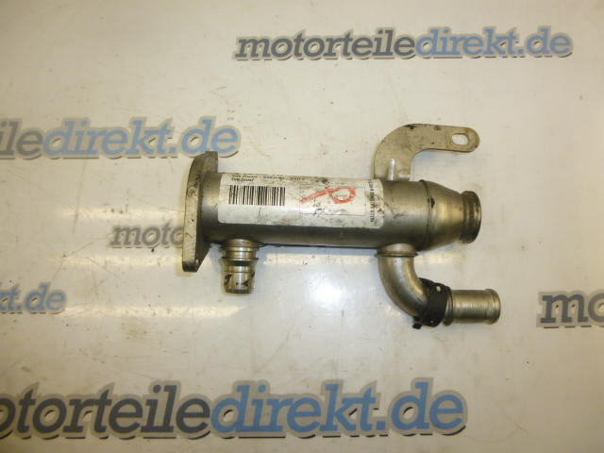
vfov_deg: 54.9
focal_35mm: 25
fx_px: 436
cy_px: 226
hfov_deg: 69.4
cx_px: 302
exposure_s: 1/60
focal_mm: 4.5
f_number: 3.1
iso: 100
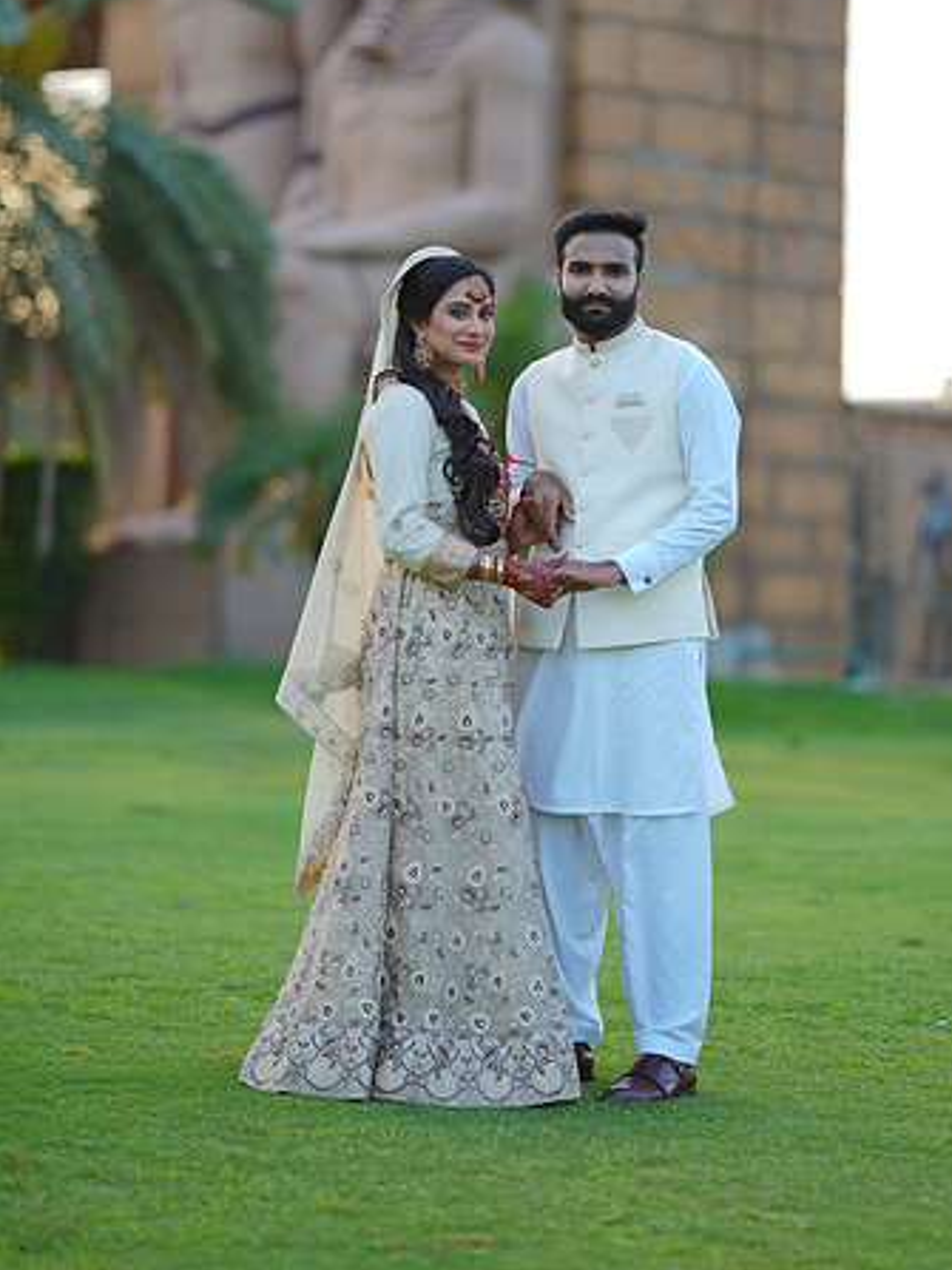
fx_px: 3889
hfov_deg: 14.0
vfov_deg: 18.5
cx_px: 547
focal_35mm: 106
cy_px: 506
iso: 64
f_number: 1.4
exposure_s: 1/500
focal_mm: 85
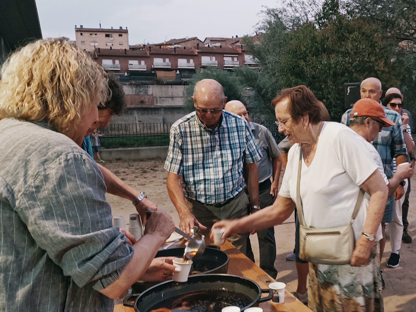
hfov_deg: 45.4
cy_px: 172
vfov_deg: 35.9
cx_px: 306
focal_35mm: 40
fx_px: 481
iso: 400
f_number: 1.8
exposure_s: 1/25
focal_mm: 4.6
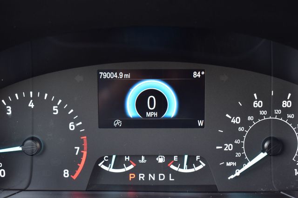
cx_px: 149
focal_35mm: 51
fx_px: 422
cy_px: 99
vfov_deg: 26.5
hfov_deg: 38.9
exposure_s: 1/20
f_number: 6.3
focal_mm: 34
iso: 400
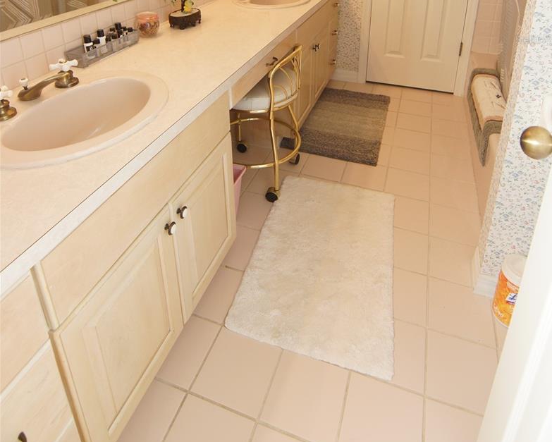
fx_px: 388
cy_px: 39
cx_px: 281
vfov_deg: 51.9
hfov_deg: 70.9
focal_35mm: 24
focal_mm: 11
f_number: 4.5
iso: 400
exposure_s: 1/80
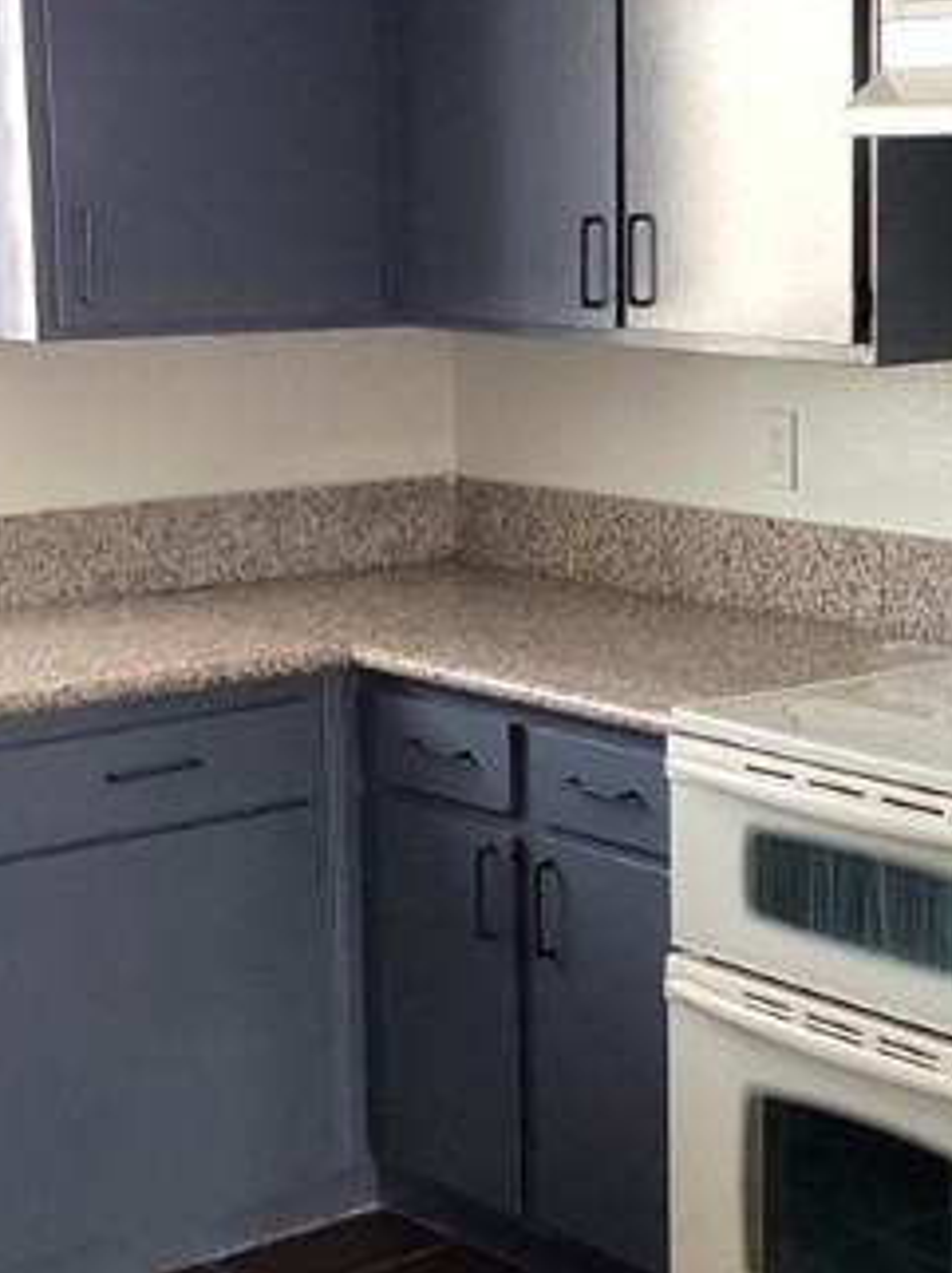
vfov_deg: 26.3
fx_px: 2717
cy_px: 518
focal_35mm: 74
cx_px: 845
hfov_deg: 19.5
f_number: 2.4
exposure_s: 1/60
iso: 200
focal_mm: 3.3
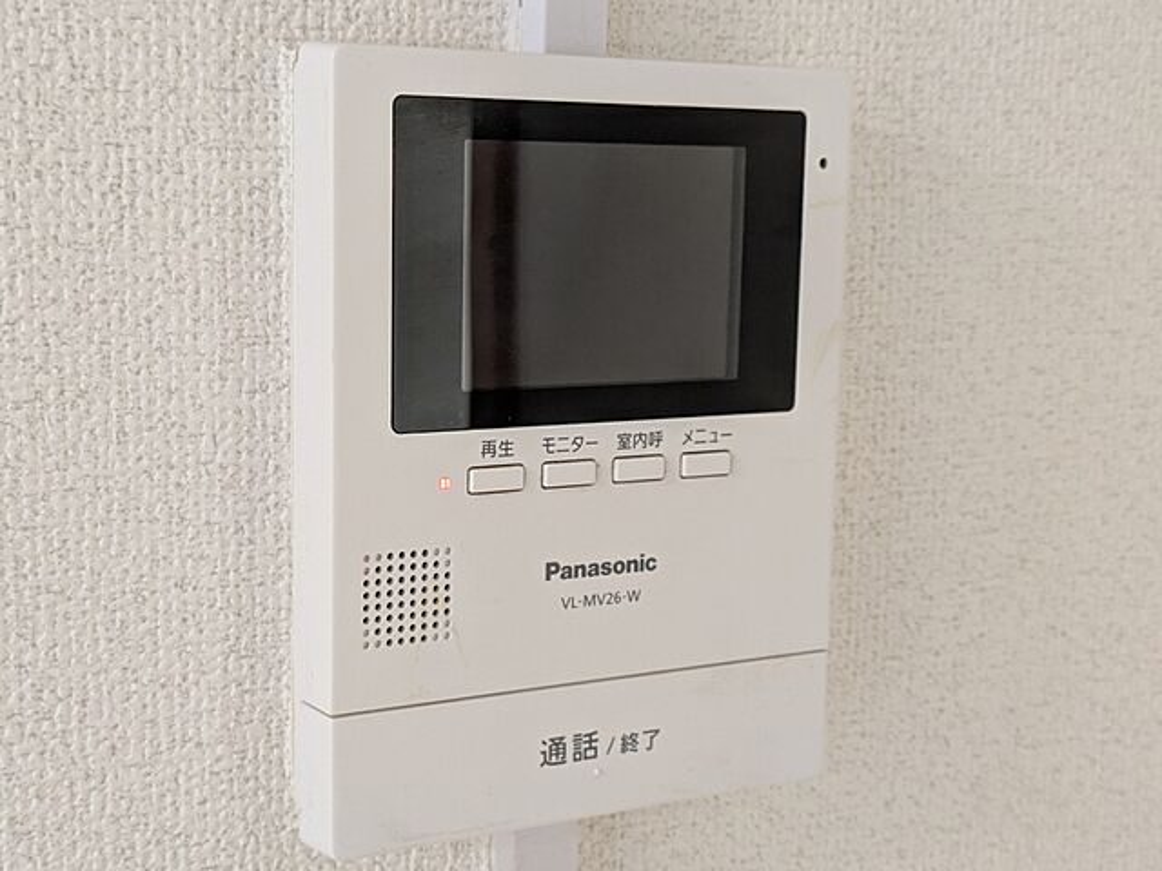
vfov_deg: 28.6
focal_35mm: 51
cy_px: 436
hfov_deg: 37.5
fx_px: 1712
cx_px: 581
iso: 426
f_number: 1.89
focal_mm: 5.43
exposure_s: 1/50
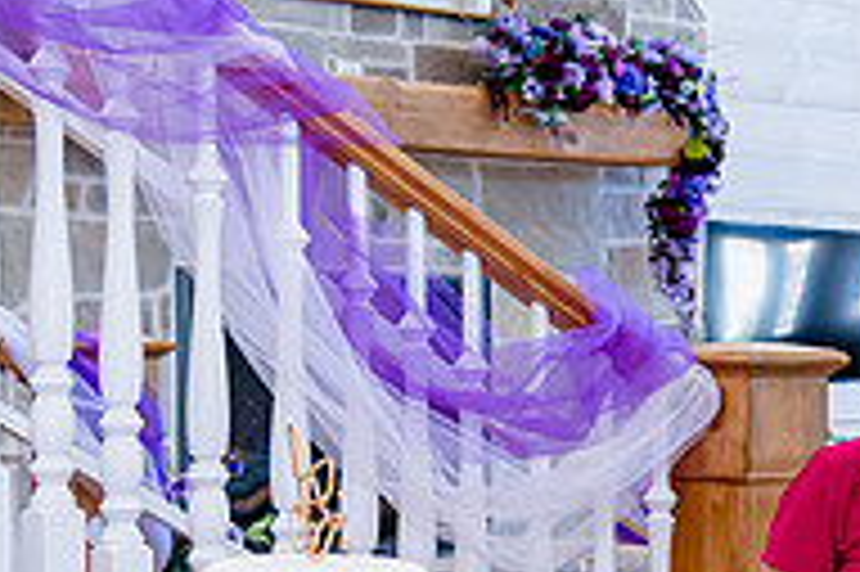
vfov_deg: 12.6
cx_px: 1139
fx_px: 2578
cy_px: 366
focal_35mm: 108
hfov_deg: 17.7
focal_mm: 30
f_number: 4
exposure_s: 1/320
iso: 1600
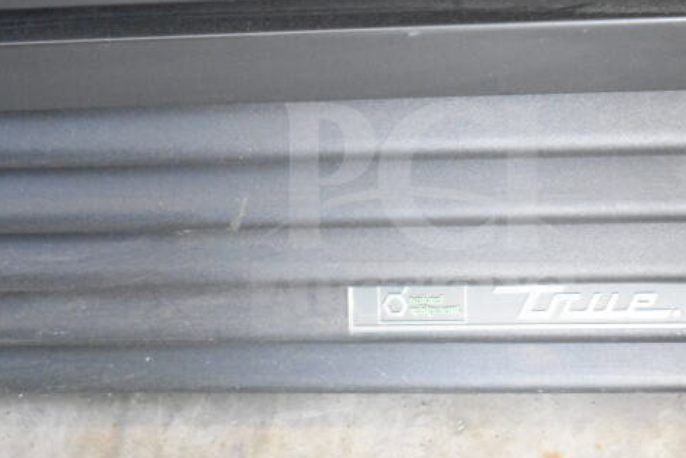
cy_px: 217
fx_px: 2014
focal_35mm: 106
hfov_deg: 19.3
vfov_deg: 13.0
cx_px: 412
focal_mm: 55
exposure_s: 1/100
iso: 16000
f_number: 5.6
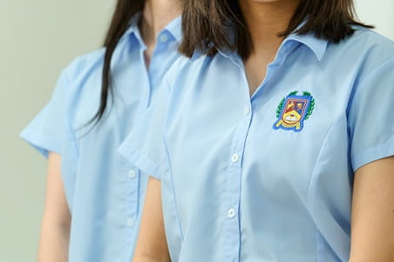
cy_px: 26
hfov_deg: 13.0
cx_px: 414
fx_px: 1696
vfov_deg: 8.8
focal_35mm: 155
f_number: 2.8
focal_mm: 70
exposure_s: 1/200
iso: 800
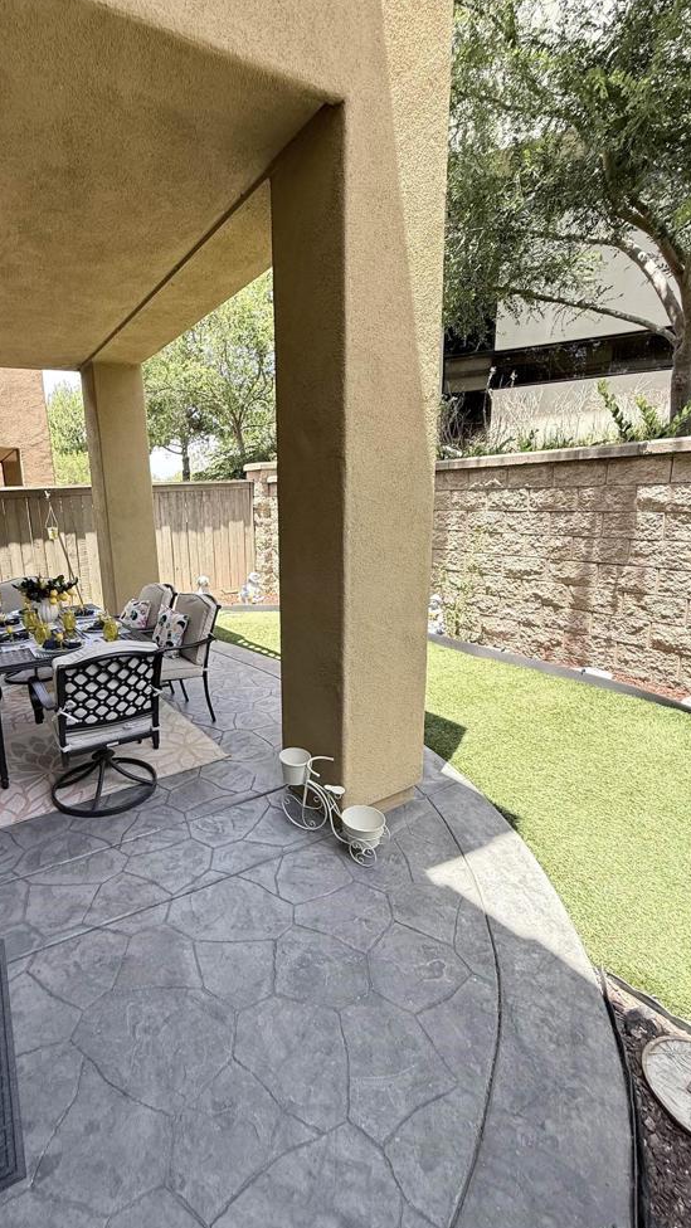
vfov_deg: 99.4
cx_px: 233
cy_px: 613
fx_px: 521
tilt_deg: -12.2
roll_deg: +1.8
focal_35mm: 16
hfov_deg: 65.4
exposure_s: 1/326
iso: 64
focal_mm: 2.22
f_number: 2.2
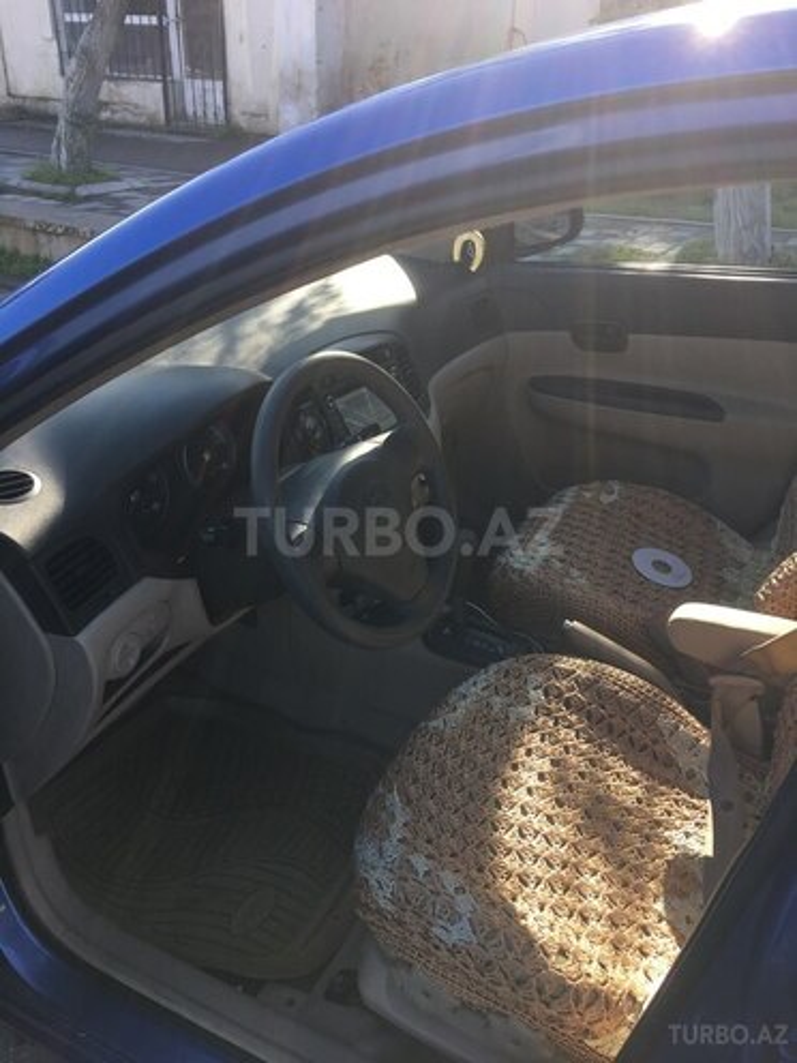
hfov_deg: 48.2
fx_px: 890
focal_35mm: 29
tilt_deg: -27.5
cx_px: 398
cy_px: 532
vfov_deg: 61.7
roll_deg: -1.8
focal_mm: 4.15
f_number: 2.2
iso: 25
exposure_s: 1/282
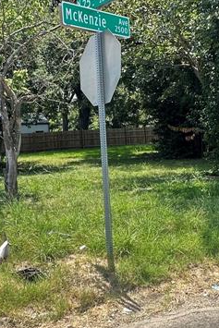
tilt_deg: -6.4
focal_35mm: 42
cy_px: 175
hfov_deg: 31.9
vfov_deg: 46.4
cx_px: 105
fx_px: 383
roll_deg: +2.3
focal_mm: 2.22
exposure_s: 1/504
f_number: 2.2
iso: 40
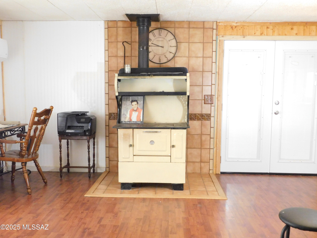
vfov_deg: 39.7
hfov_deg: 51.4
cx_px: 158
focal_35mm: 36
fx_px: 330
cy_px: 119
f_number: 3.5
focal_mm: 6.3
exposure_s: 1/10
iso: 800
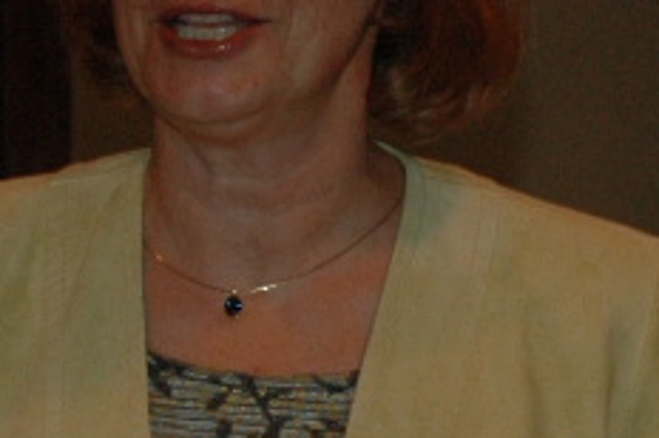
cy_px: 216
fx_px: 4794
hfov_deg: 7.9
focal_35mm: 262
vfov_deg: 5.2
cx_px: 304
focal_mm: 27
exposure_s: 1/60
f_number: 3.8
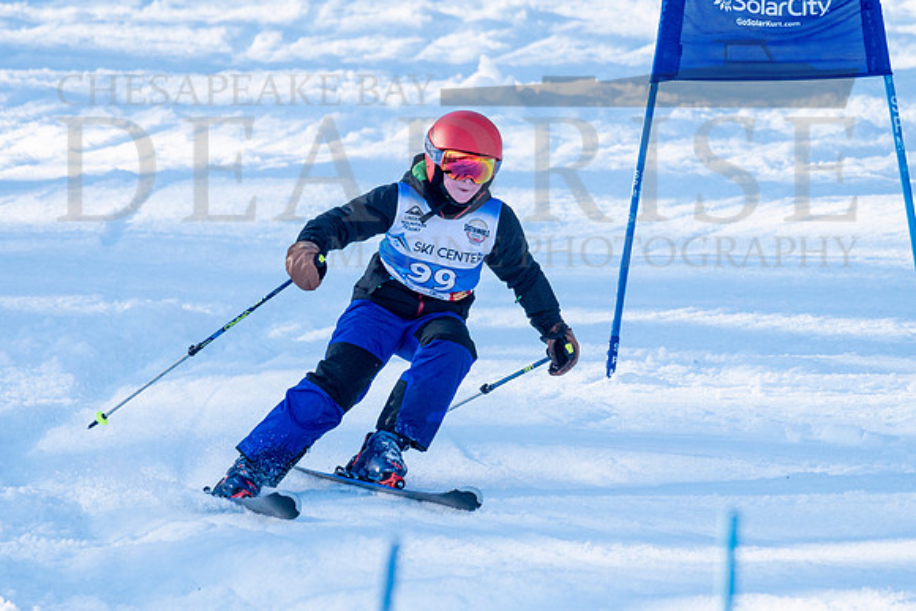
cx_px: 476
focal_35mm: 740
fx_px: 18841
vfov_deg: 1.9
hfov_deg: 2.8
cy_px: 292
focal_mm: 560
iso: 1250
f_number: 8
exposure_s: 1/2000
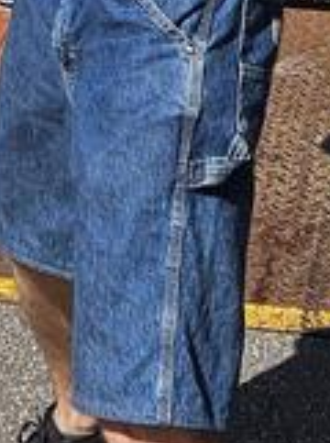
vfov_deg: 10.0
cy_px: -729
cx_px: -116
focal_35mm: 165
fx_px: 2106
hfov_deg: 8.8
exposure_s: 1/2111
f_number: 1.8
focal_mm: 5.4
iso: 25
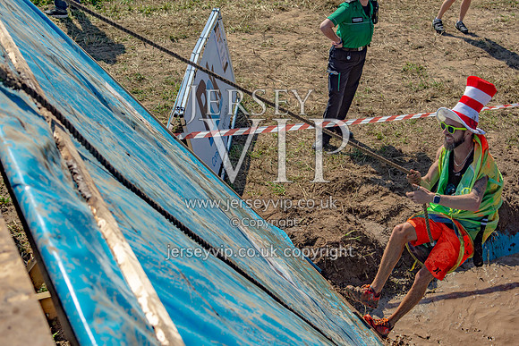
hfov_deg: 34.4
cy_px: 173
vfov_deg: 23.3
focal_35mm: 58
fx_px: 839
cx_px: 260
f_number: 4
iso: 100
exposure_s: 1/5000
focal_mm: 31
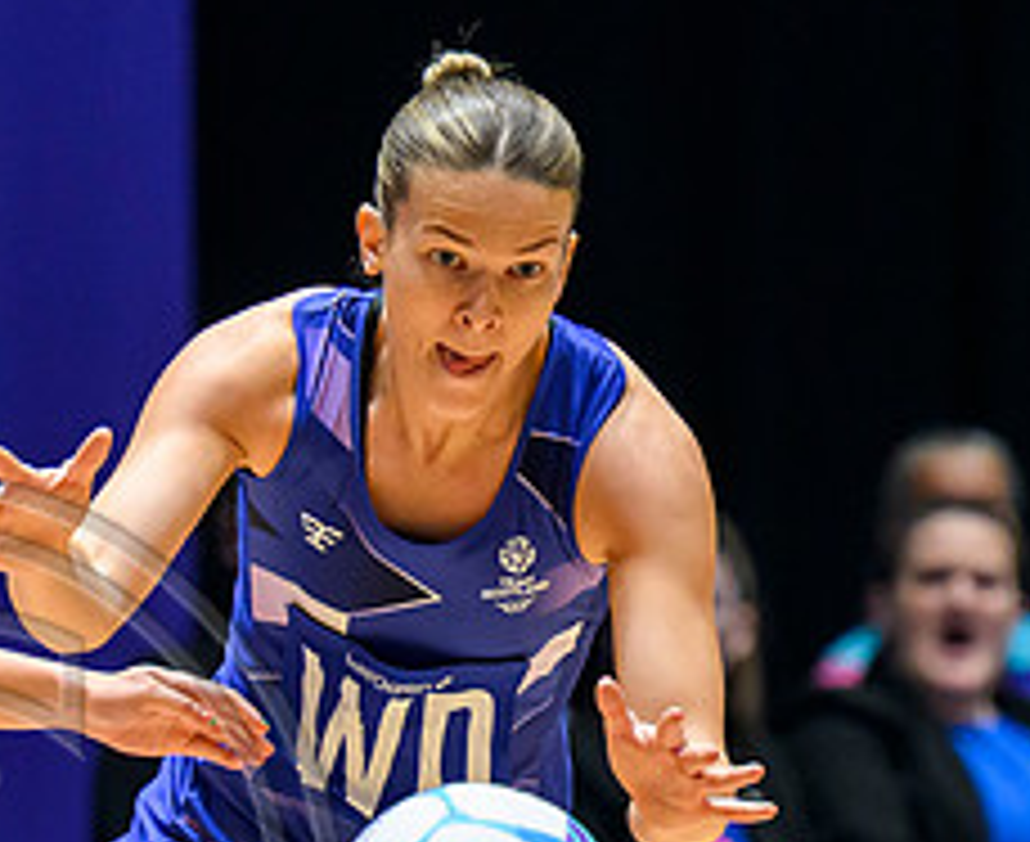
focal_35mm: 891
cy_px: 501
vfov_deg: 1.8
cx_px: 481
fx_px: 27383
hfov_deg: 2.2
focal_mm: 230
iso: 4000
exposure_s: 1/1600
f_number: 4
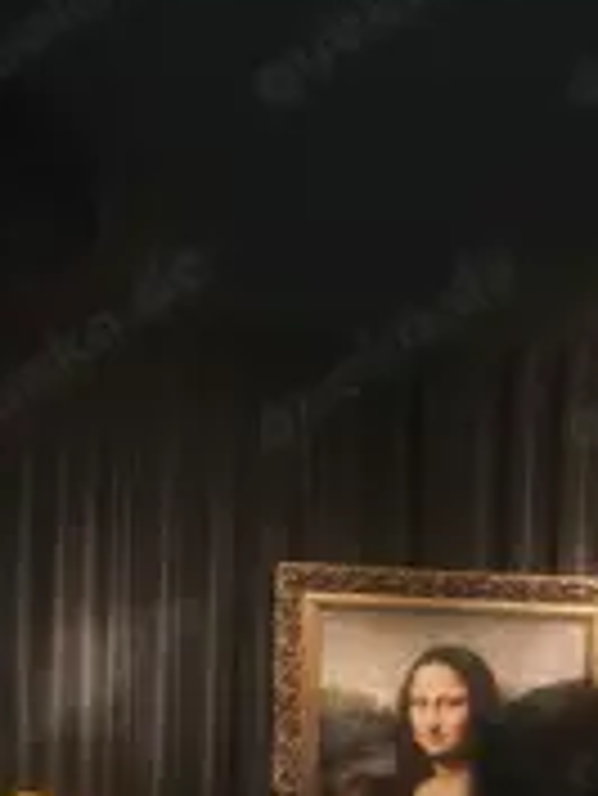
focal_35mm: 52
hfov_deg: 27.0
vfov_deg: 34.1
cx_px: 549
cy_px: 760
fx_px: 1196
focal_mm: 6.57
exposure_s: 1/20
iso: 3200
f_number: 1.6
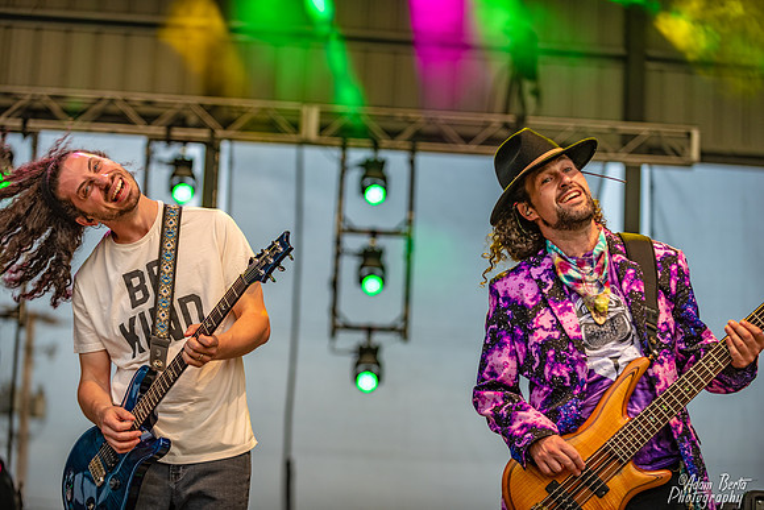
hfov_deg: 20.8
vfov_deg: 14.0
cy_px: 255
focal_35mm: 98
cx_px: 382
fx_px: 2080
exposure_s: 1/320
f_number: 2.8
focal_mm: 98
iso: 500
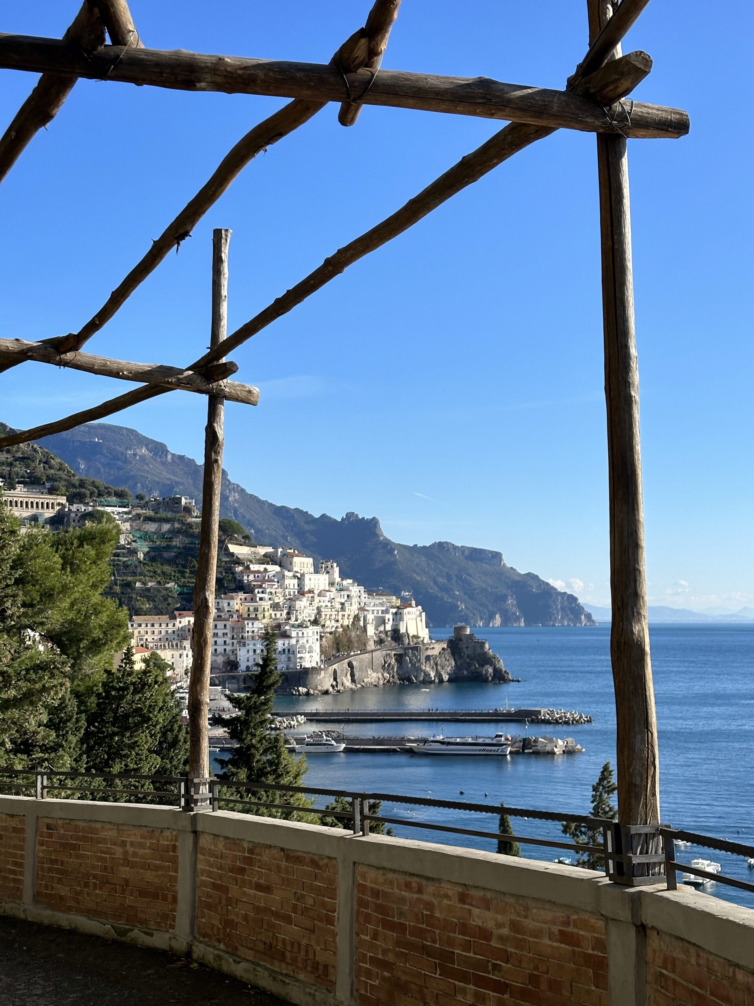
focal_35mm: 48
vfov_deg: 39.7
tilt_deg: +5.0
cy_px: 503
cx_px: 377
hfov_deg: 30.3
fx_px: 1394
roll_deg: +0.2
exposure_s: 1/4184
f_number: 1.78
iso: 64
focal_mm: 6.86
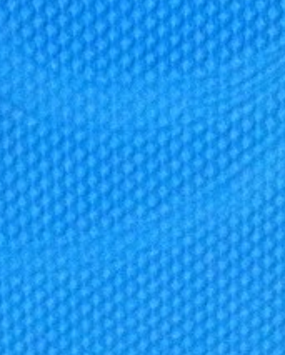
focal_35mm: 145
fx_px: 1526
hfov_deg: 10.5
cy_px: -147
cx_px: -40
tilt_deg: -70.0
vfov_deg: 12.7
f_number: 2.4
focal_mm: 4.12
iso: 400
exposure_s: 1/20
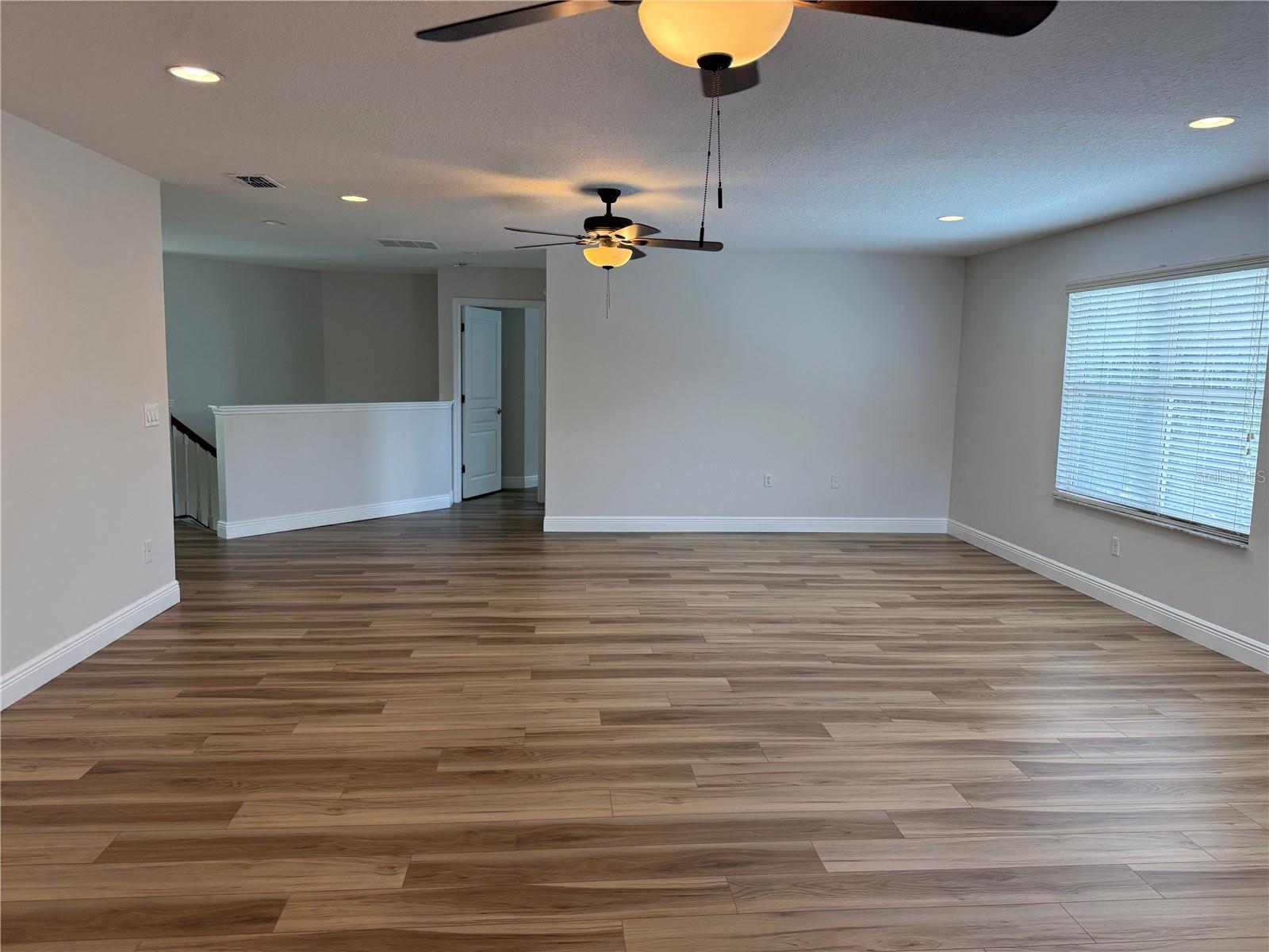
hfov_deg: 71.6
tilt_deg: -6.9
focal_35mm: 24
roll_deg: -1.7
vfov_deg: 56.8
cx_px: 634
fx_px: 880
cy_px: 476
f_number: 1.78
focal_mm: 6.76
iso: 125
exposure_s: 1/132
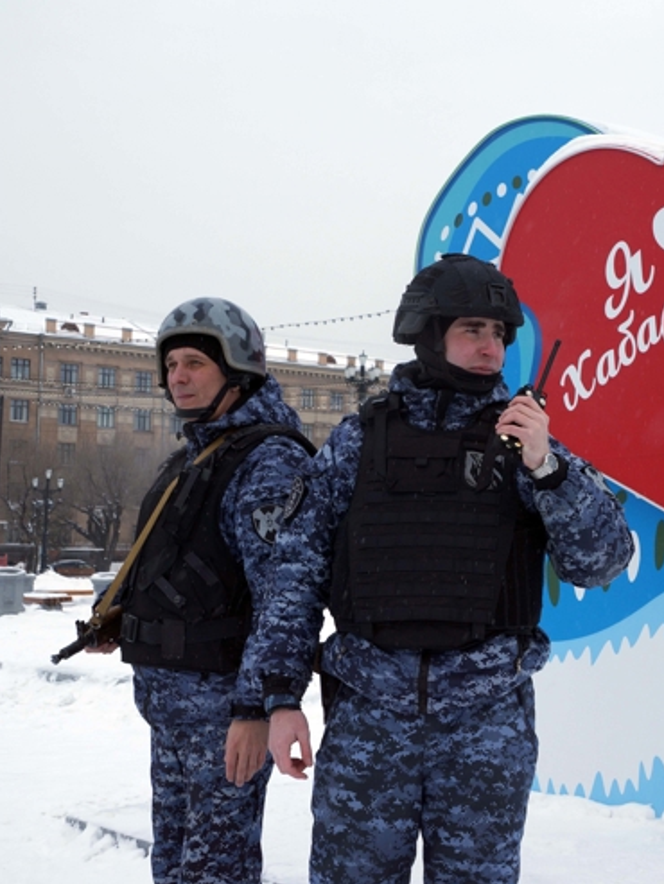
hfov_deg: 24.8
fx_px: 1457
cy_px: 443
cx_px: 608
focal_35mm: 57
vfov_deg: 33.8
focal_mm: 26
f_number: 7.1
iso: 100
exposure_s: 1/200
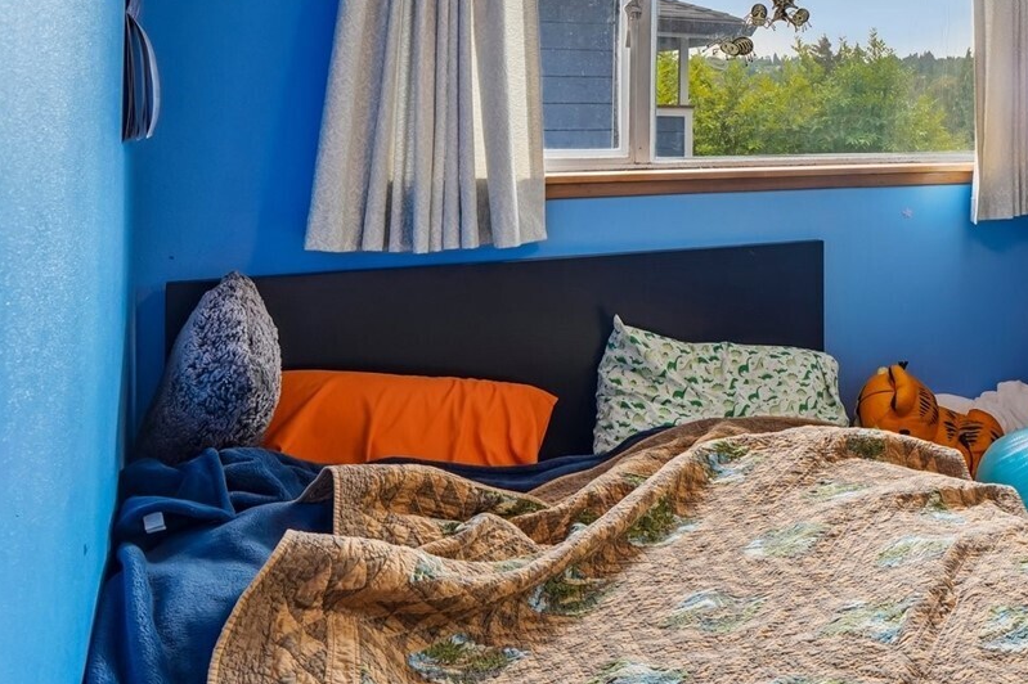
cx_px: 1063
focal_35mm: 34
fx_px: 970
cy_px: 136
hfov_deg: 45.5
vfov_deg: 37.4
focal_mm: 16
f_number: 8
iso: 400
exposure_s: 1/50
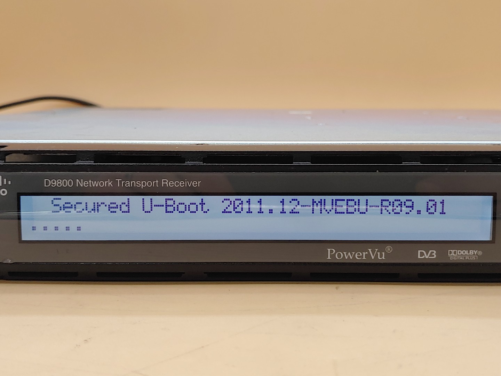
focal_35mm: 44
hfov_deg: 42.9
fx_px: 637
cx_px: 250
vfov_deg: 32.9
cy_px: 188
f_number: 1.8
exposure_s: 1/89
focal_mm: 4.36
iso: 50
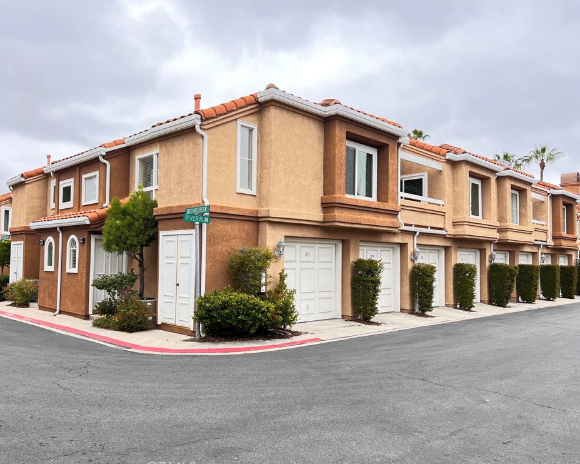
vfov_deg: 51.5
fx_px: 481
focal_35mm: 28
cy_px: 236
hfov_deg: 62.1
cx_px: 268
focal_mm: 5.7
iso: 50
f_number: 1.5
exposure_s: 1/448
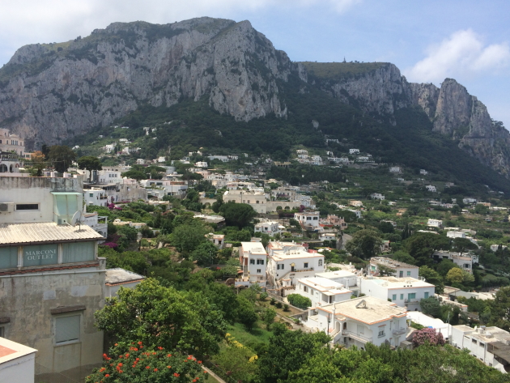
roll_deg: -1.1
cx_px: 249
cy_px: 189
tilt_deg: -4.3
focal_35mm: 30
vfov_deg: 46.8
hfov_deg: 59.9
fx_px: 442
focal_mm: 4.15
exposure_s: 1/2283
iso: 32
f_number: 2.2
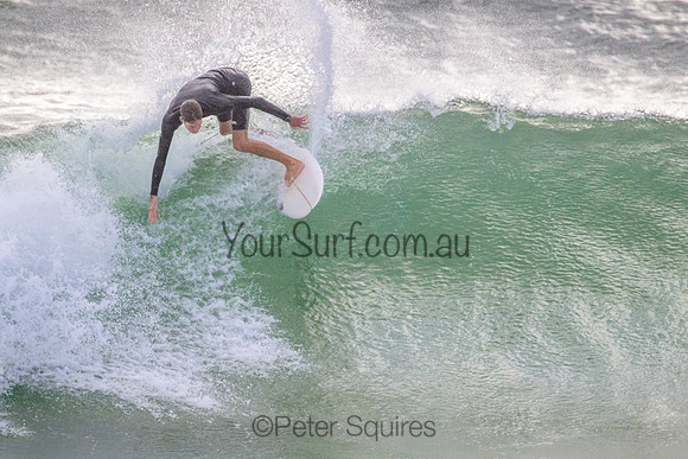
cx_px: 392
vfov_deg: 1.5
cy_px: 211
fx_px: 17435
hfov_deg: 2.3
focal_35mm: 912
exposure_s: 1/2000
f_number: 11
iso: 1400
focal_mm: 800
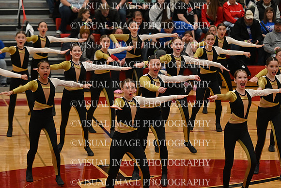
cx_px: 140
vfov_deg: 7.5
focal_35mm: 183
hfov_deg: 11.2
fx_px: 1429
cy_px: 94
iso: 3200
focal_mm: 122
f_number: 4
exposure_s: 1/400
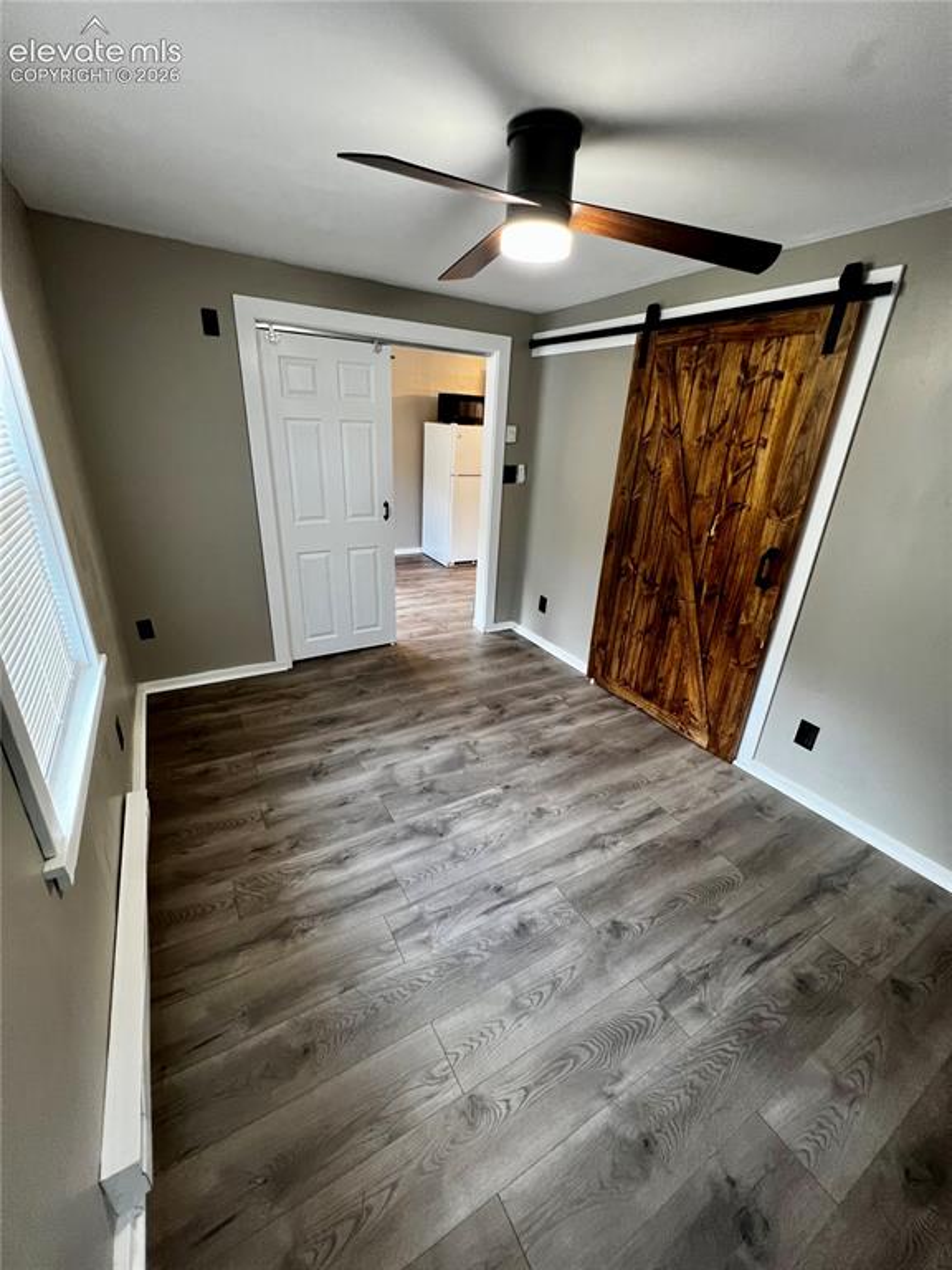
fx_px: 477
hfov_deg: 89.9
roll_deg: -3.2
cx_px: 476
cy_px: 635
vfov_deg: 106.2
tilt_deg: -23.2
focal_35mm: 13
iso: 200
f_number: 1.8
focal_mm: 1.57
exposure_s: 1/60
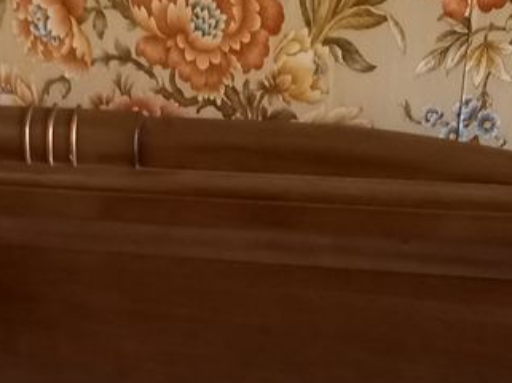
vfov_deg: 17.1
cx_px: 188
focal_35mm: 78
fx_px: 1152
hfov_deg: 25.0
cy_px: 565
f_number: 1.8
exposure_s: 1/20
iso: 1600
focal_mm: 4.65
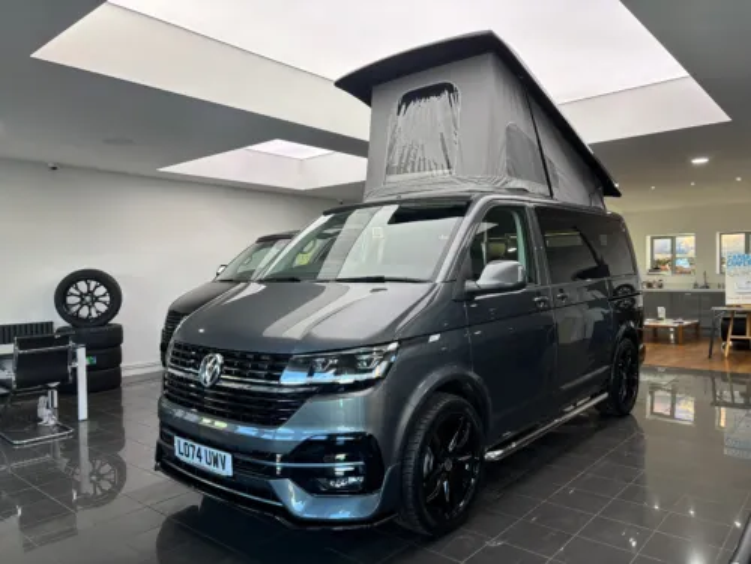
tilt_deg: -1.2
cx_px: 376
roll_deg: +0.8
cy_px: 282
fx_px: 564
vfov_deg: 53.1
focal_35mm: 26
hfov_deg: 67.3
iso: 50
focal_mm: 5.96
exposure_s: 1/100
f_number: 1.6
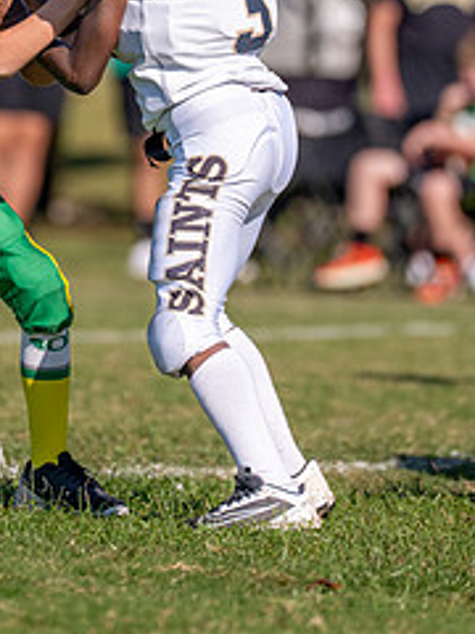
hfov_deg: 2.6
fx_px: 10667
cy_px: 140
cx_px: 135
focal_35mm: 583
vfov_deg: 3.4
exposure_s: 1/8000
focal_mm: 200
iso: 250
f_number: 2.8
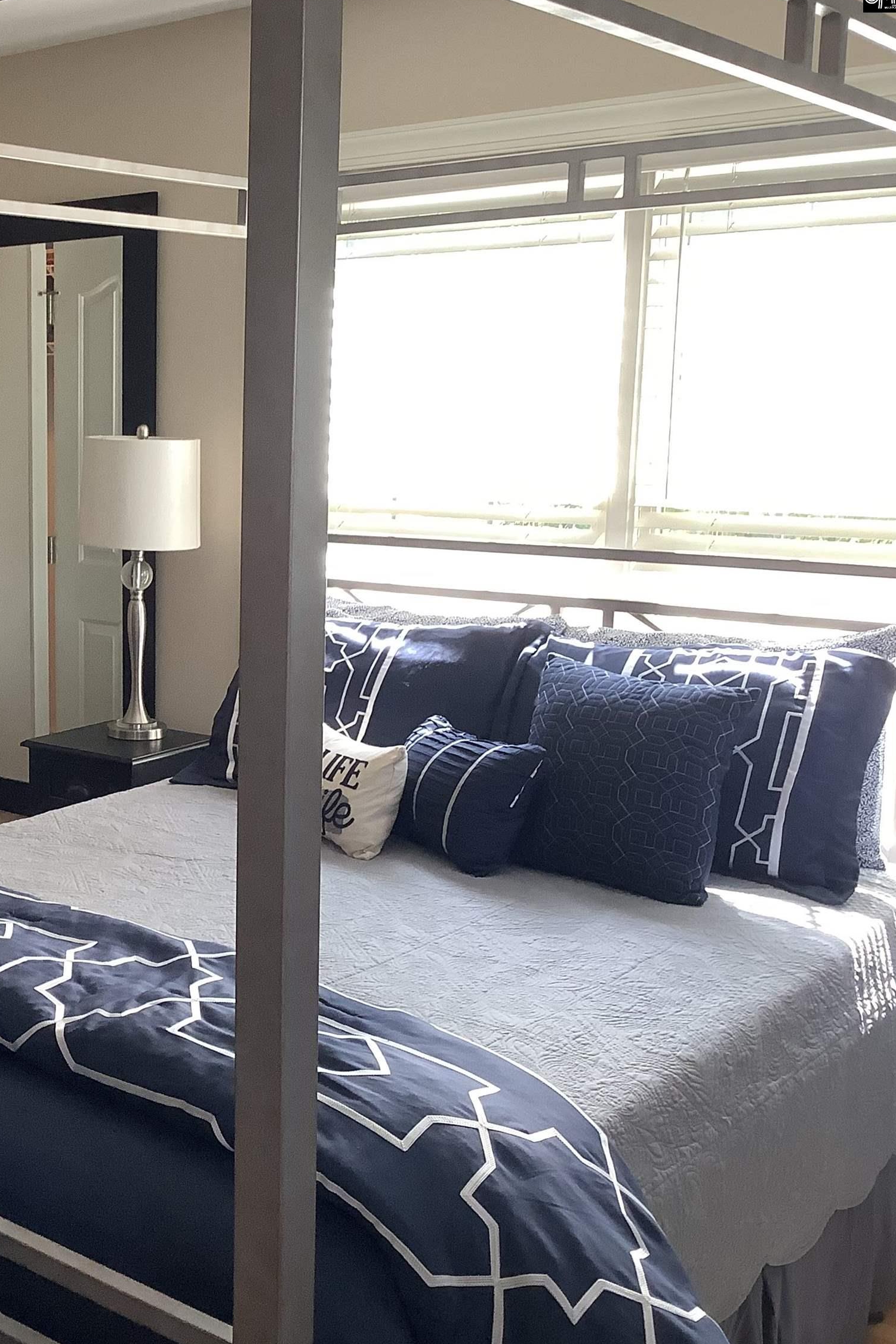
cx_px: 4
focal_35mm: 44
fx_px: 1642
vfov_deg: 44.5
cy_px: 670
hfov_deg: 28.6
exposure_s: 1/60
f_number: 2.4
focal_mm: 3.3
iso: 125
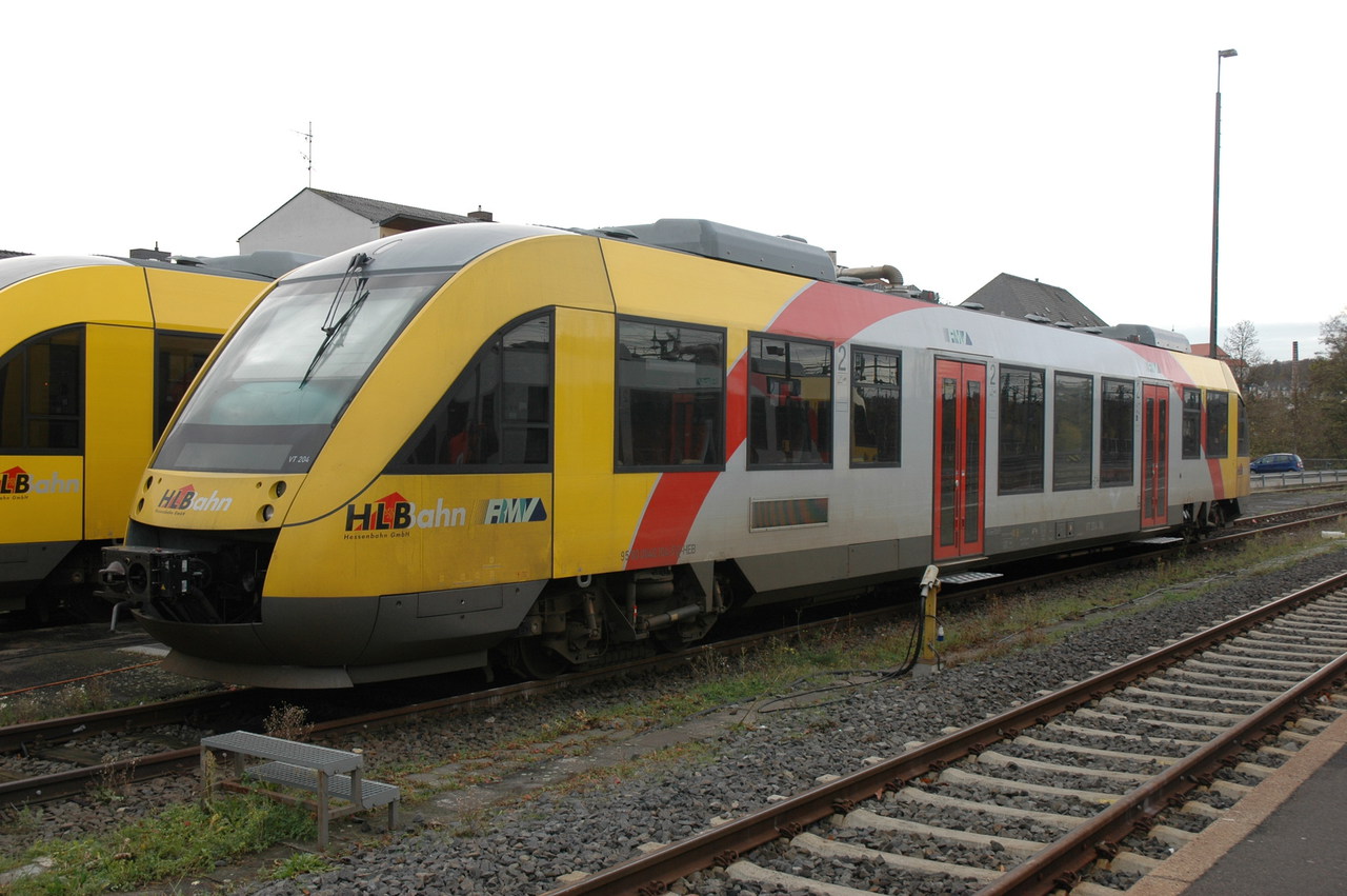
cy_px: 448
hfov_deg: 51.3
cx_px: 674
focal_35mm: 38
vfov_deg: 35.4
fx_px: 1402
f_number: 6.3
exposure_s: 1/160
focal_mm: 25
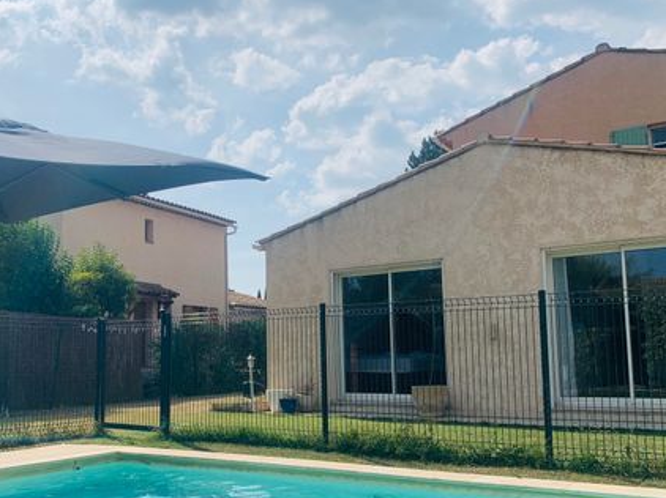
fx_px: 711
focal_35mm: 37
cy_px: 298
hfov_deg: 49.9
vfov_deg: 38.5
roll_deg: +0.2
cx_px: 268
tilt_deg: +6.3
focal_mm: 4.25
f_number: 1.8
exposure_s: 1/5714
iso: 25
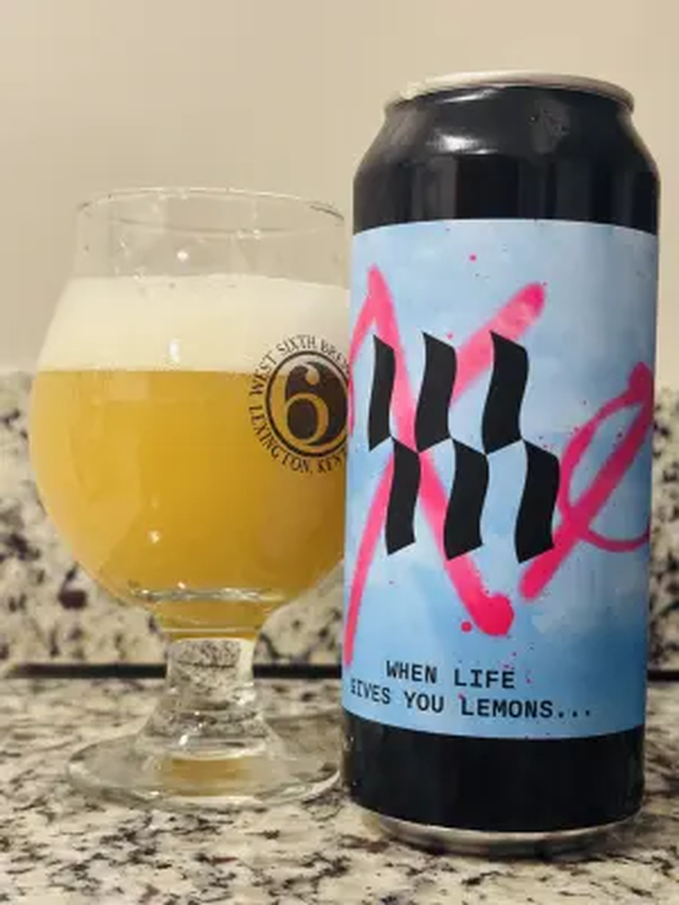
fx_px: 1360
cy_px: 452
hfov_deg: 28.0
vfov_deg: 36.8
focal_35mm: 52
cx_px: 340
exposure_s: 1/40
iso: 160
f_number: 1.6
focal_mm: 5.96
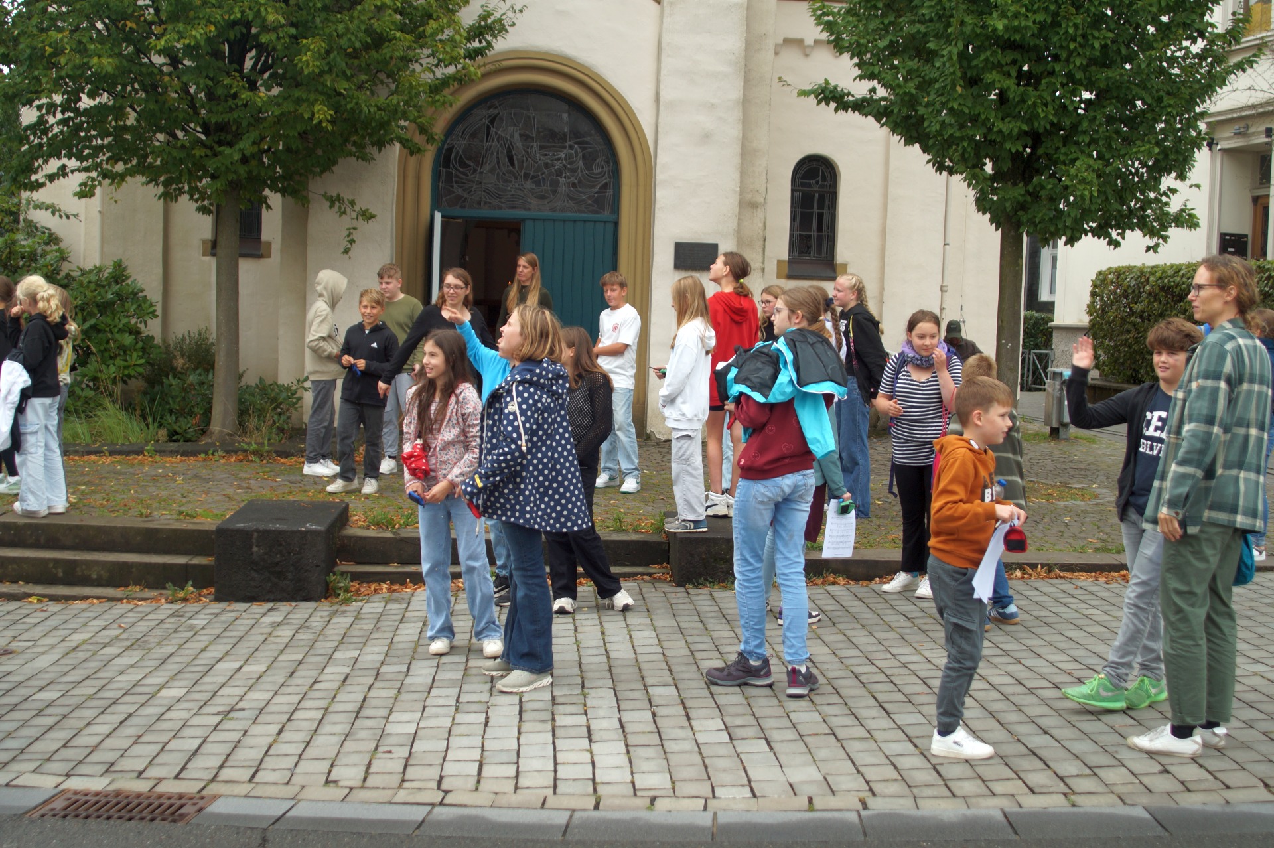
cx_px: 637
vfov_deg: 31.9
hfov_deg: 46.4
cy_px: 424
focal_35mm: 42
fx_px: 1486
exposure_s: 1/160
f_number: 4
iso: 100
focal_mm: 28
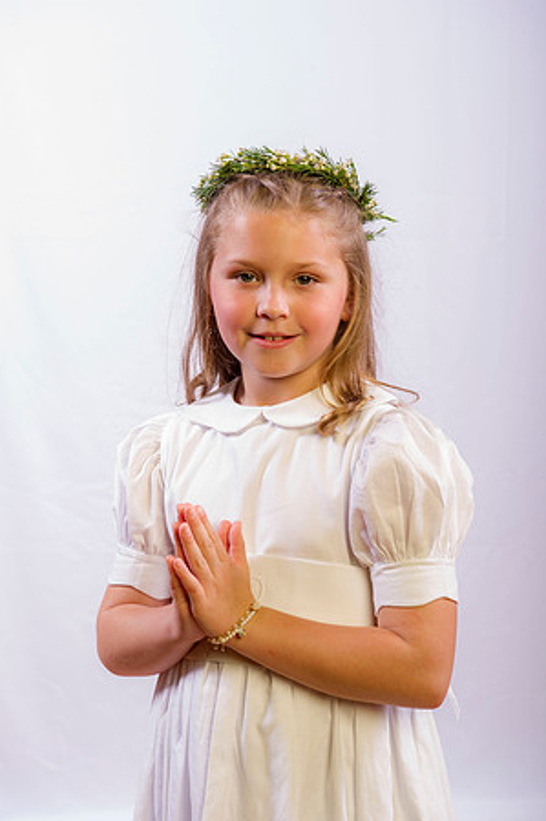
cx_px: 273
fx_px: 1596
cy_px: 410
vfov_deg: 28.9
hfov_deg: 19.4
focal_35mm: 70
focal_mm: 70
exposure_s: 1/200
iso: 100
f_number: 8
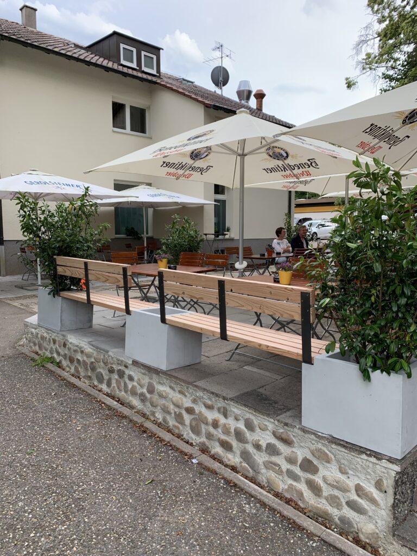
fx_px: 418
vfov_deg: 67.3
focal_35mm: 26
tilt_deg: -3.9
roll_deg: -0.5
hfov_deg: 53.1
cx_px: 208
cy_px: 278
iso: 25
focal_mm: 4.25
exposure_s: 1/288
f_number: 1.8
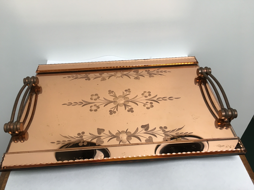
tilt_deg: -41.6
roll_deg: +0.2
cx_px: 127
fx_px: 213
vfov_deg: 48.2
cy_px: 95
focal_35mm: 29
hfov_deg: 61.7
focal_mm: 4.15
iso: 100
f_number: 2.2
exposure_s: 1/33
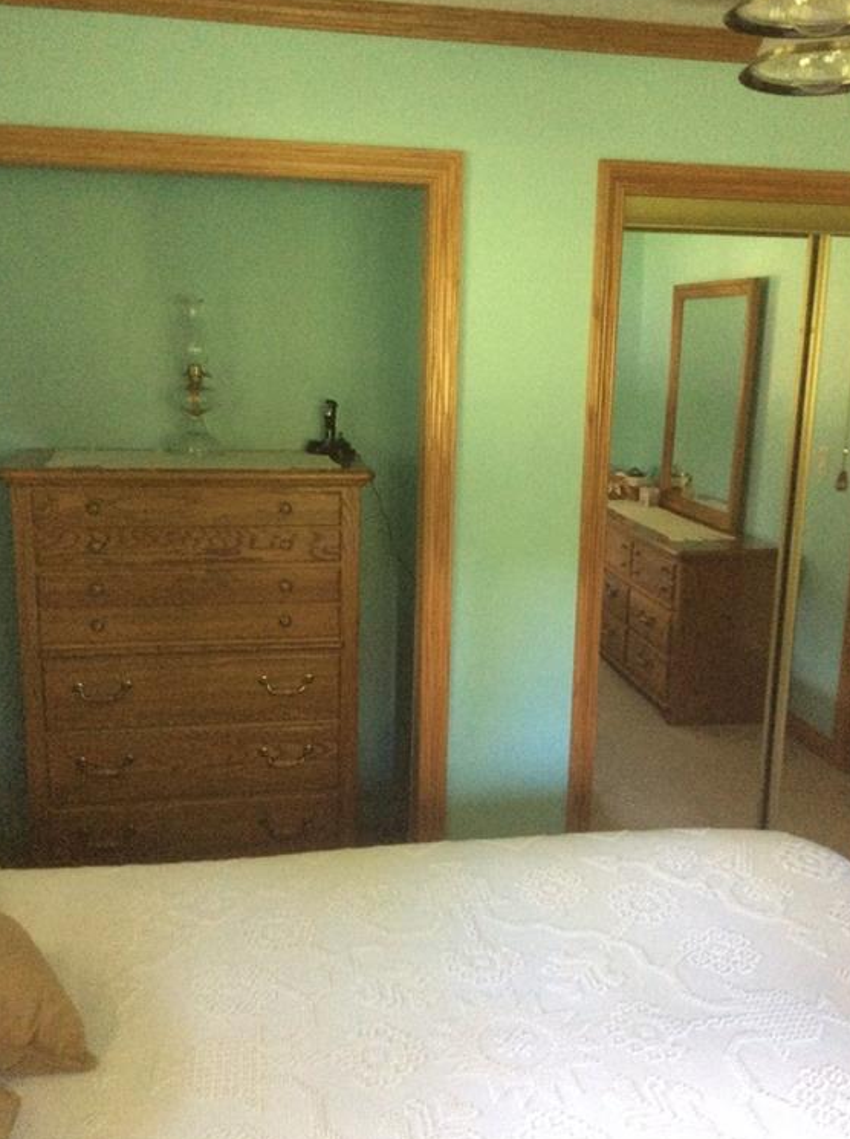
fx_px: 1084
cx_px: 424
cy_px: 573
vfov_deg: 55.4
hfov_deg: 42.8
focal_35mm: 33
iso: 320
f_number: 2.4
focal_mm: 3.3
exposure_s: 1/24
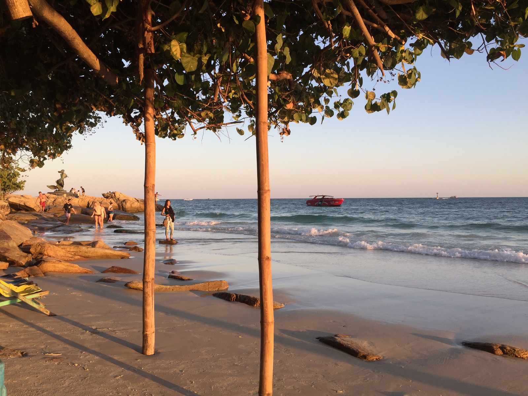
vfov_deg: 48.2
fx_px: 442
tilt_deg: +0.7
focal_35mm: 29
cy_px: 198
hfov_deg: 61.7
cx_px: 264
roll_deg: +0.0
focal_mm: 4.15
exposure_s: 1/618
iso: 32
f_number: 2.2
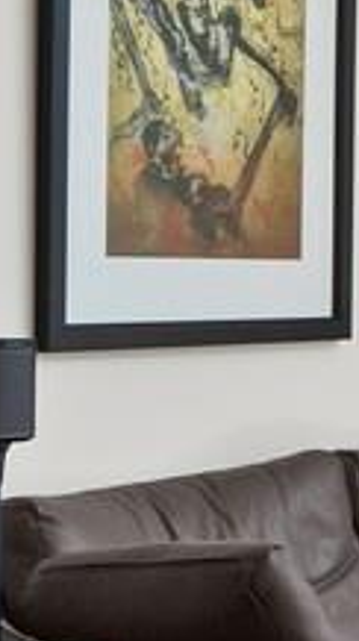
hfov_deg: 9.3
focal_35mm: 112
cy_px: 276
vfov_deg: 19.1
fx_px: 1903
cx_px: 930
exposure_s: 1/15
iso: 400
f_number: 11
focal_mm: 7
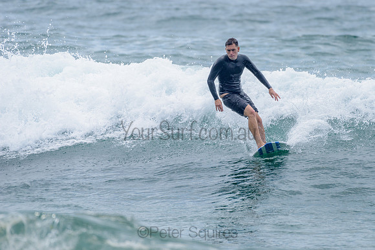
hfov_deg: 3.4
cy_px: 97
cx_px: 230
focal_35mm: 613
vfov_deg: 2.2
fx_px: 6388
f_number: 5.6
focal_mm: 500
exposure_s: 1/2000
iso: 250
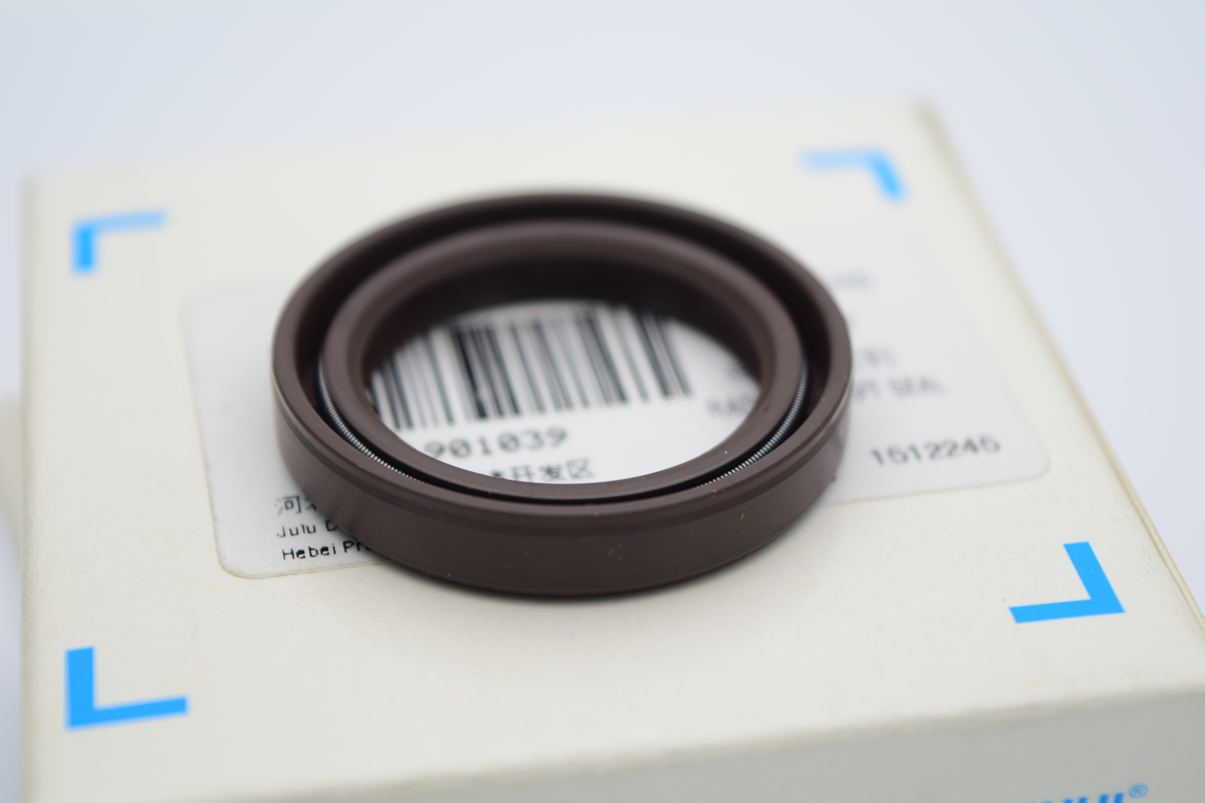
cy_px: 402
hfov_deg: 24.6
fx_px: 2761
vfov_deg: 16.6
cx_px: 602
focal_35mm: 82
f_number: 5.6
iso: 100
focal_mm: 55
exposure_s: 1/10
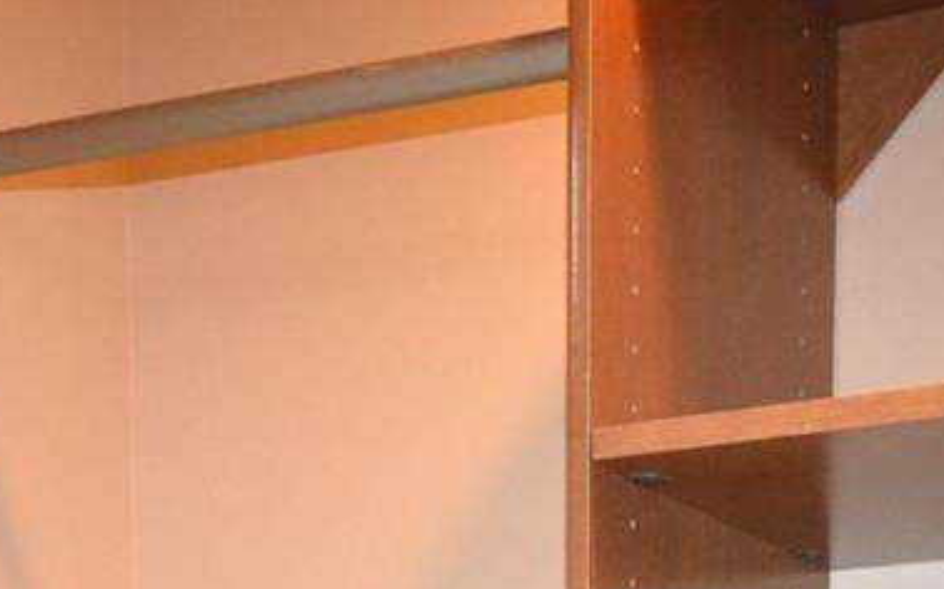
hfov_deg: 24.6
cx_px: 562
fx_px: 2164
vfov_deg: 13.0
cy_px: 1268
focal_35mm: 84
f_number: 3.8
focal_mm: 13
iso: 2200
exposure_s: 1/60
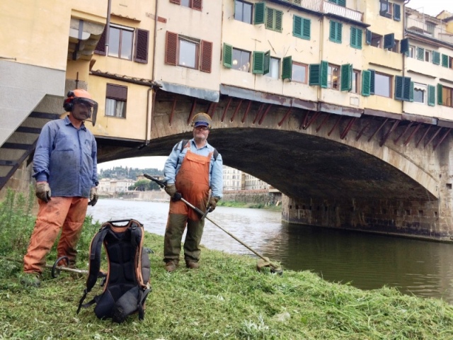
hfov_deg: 61.7
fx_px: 380
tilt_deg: +4.2
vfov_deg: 48.2
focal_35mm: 29
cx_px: 226
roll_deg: -1.4
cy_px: 170
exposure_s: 1/237
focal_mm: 4.15
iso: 32
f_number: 2.2
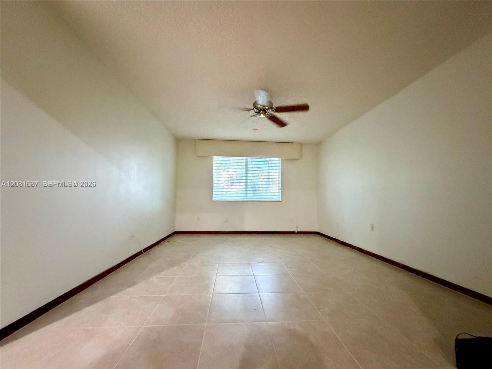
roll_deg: -0.3
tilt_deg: +3.4
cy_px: 184
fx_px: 199
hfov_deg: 102.1
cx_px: 246
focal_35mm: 14
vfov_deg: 85.7
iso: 1250
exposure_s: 1/60
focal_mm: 2.22
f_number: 2.2
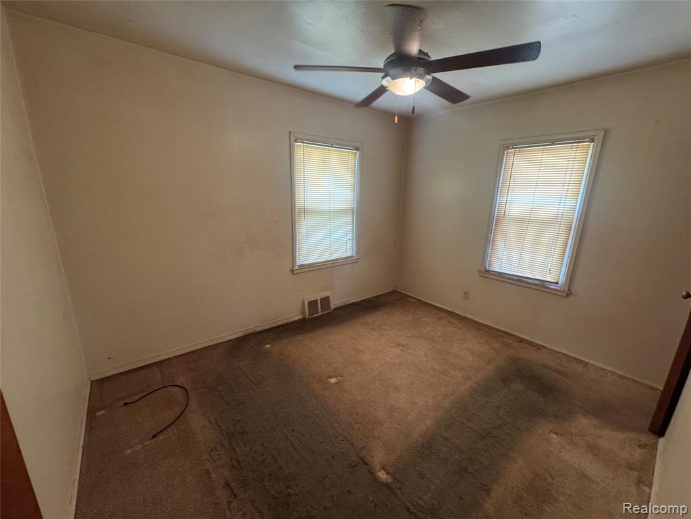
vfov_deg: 85.7
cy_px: 260
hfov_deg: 102.1
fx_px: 279
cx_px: 346
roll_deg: -1.2
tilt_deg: -13.6
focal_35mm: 14
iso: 250
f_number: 2.2
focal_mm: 2.22
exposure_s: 1/60
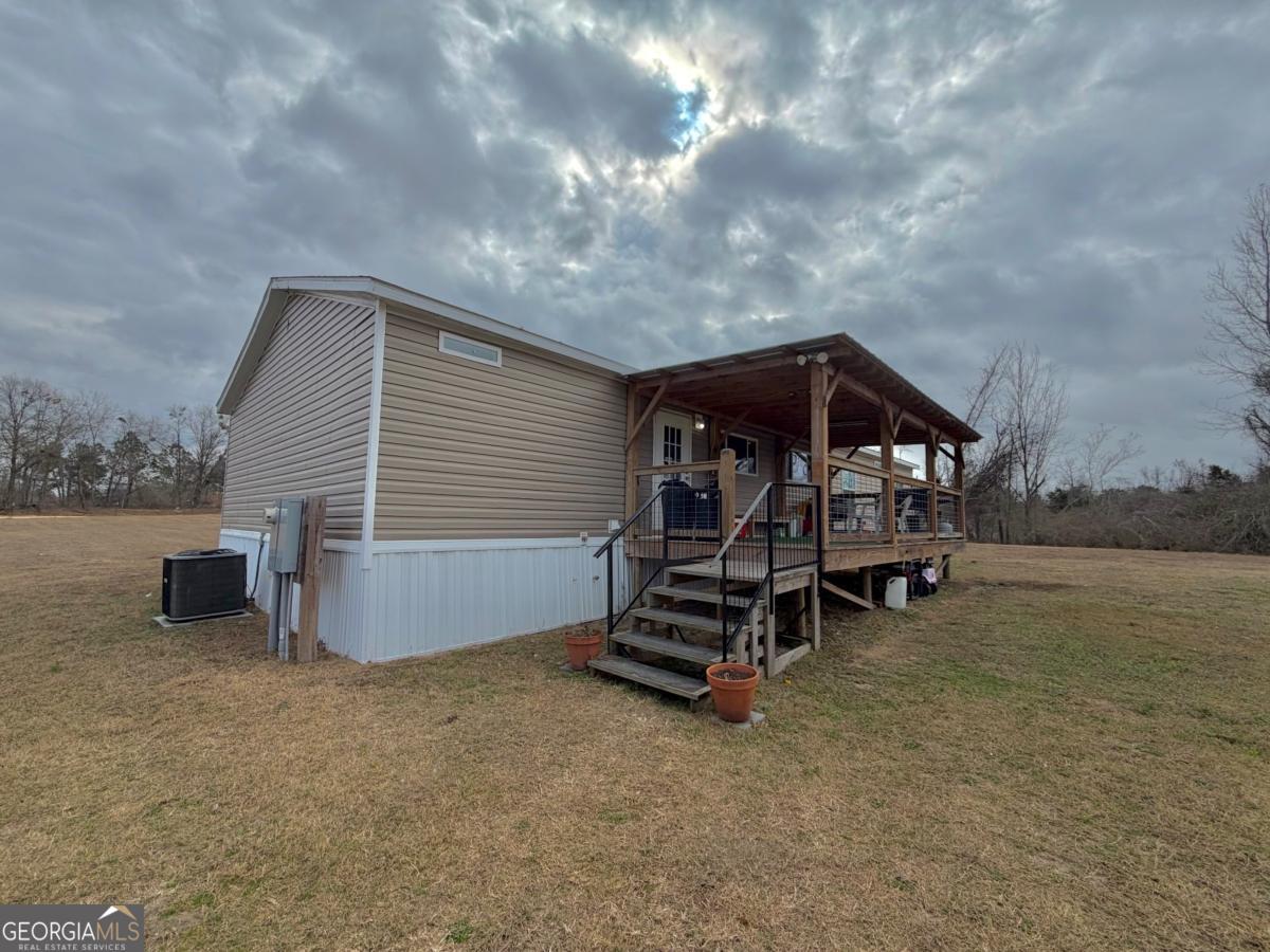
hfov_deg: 102.1
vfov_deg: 85.7
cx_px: 635
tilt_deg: +5.2
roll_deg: +0.4
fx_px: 514
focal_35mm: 14
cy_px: 476
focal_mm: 2.22
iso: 20
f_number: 2.2
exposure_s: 1/1259
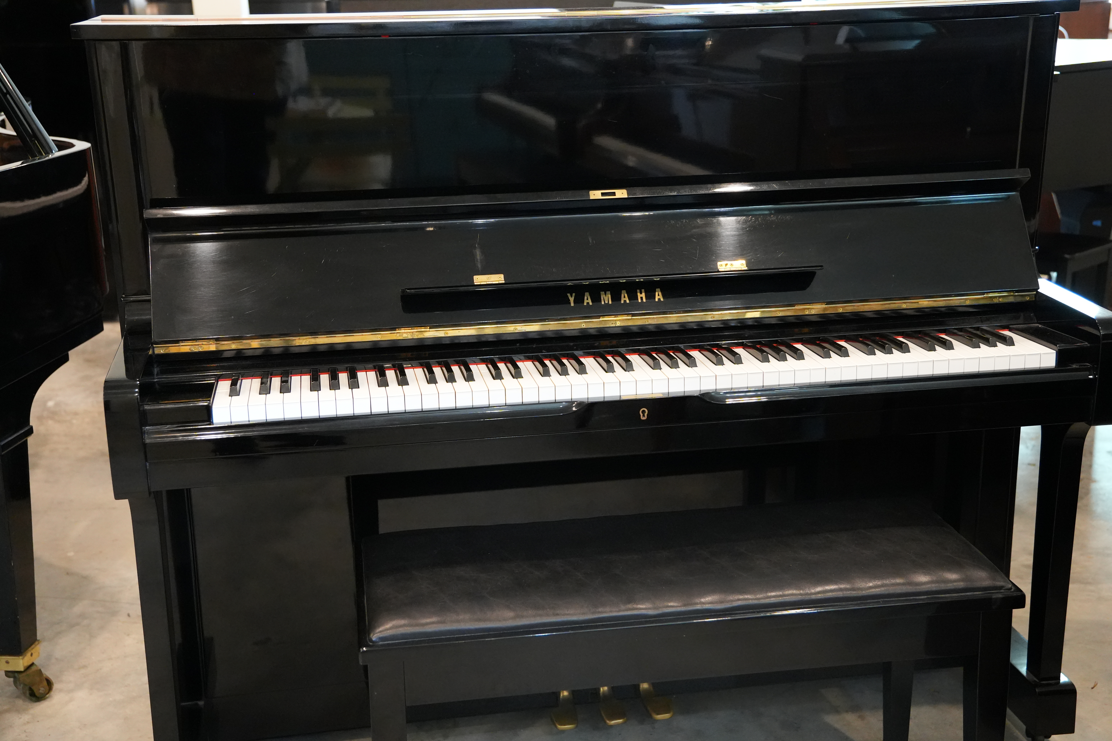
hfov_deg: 45.0
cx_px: 556
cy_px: 370
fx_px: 1344
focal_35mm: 44
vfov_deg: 30.8
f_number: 2.8
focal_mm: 29
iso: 3200
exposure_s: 1/160
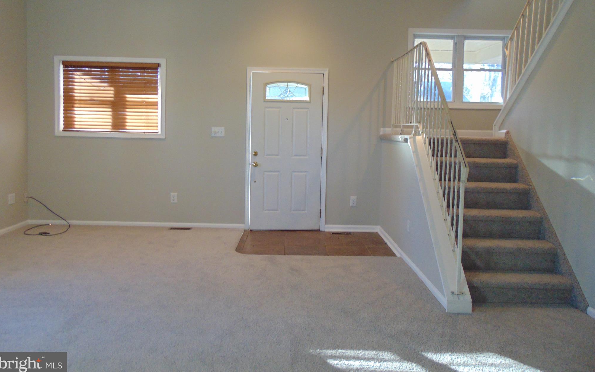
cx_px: 296
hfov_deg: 68.4
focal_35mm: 27
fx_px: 438
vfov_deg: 45.8
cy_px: 149
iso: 200
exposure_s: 1/30
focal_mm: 4.5
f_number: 3
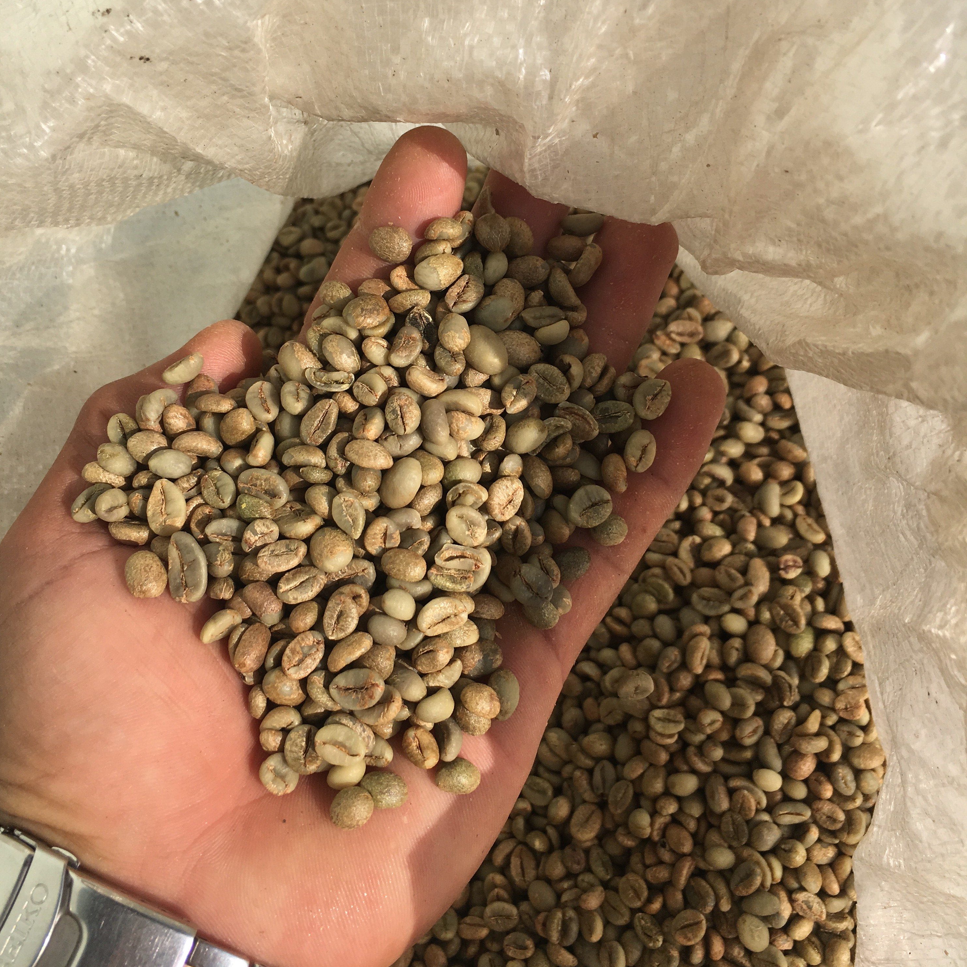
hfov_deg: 47.2
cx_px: 473
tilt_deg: -67.0
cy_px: 401
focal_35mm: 35
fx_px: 1106
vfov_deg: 47.0
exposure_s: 1/2564
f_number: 2.2
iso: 25
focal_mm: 4.15
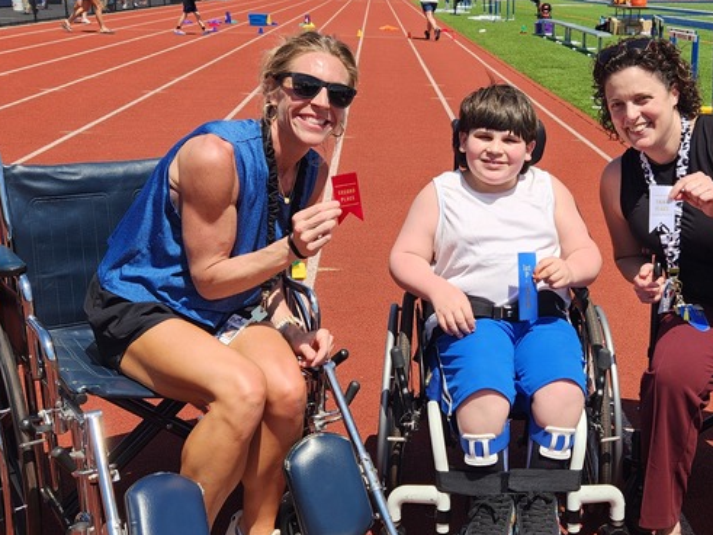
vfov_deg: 30.2
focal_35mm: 48
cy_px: 236
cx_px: 472
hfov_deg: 39.2
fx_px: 988
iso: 20
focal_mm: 5.4
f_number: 1.8
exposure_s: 1/1704
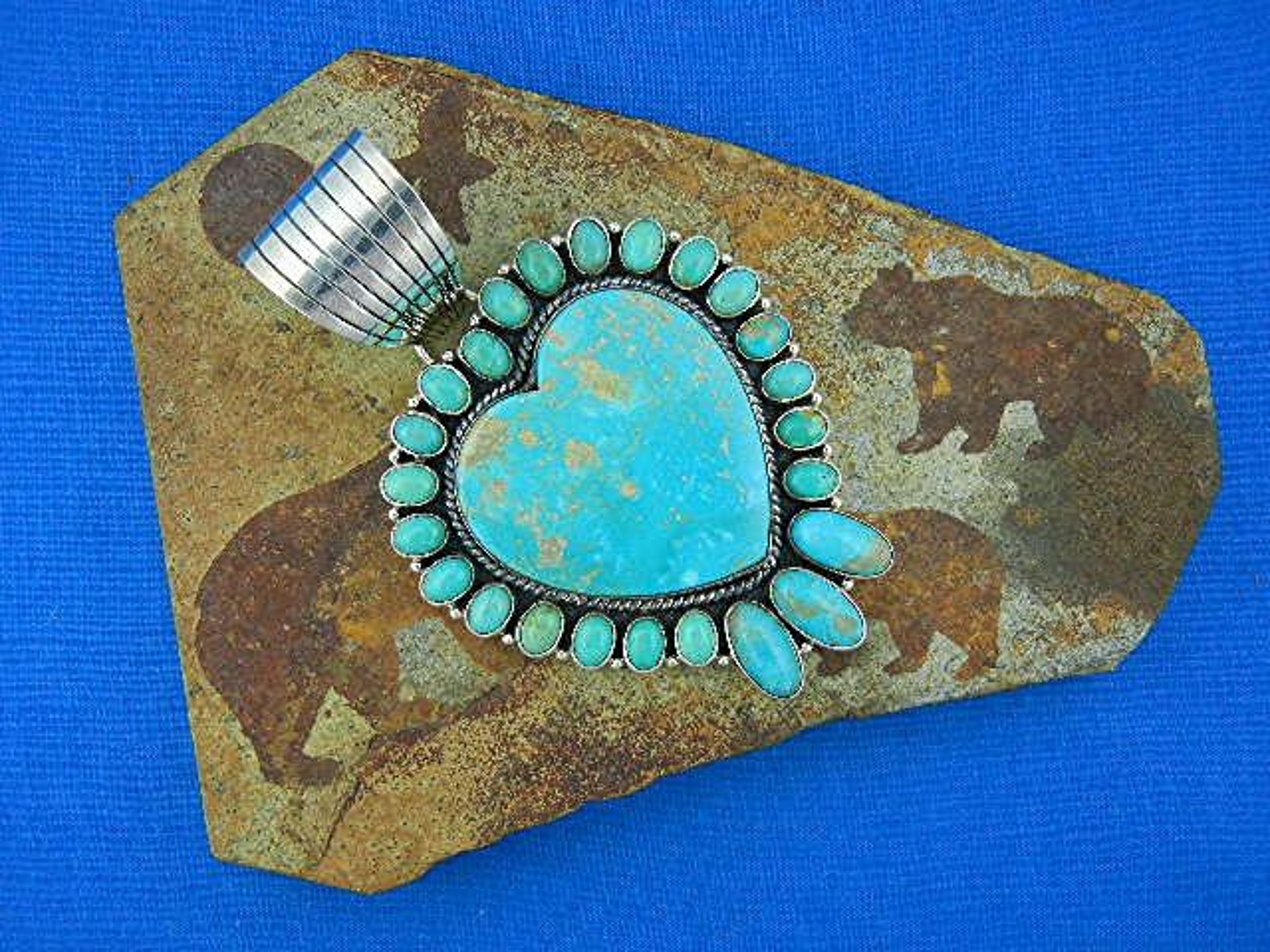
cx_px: 635
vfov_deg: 36.8
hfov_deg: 47.9
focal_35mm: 39
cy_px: 476
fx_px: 1431
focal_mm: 7.1
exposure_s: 1/7.4
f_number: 3.7
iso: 200
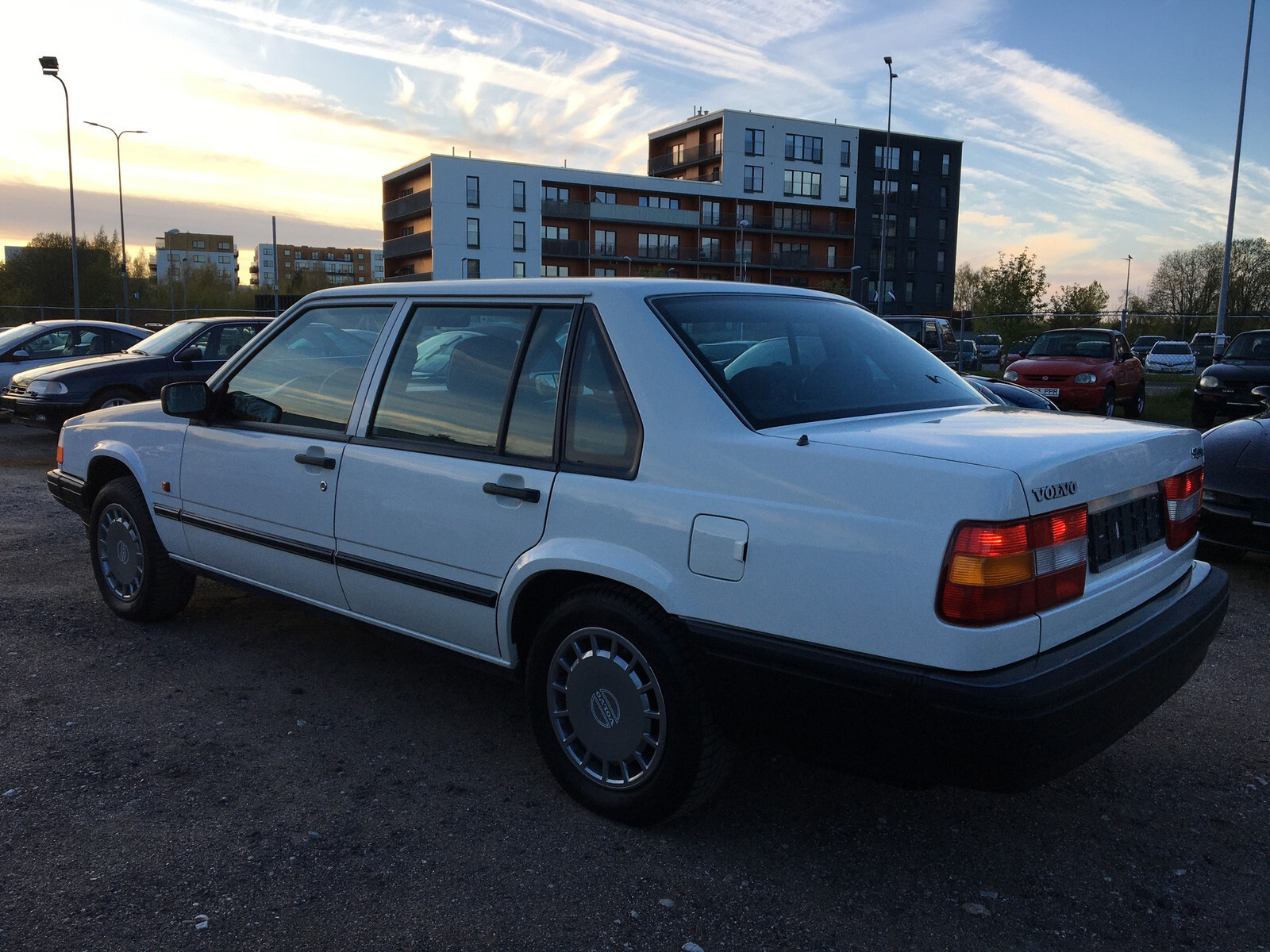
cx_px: 635
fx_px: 1064
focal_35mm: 29
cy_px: 476
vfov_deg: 48.2
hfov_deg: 61.7
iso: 25
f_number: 2.2
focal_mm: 4.15
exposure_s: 1/382
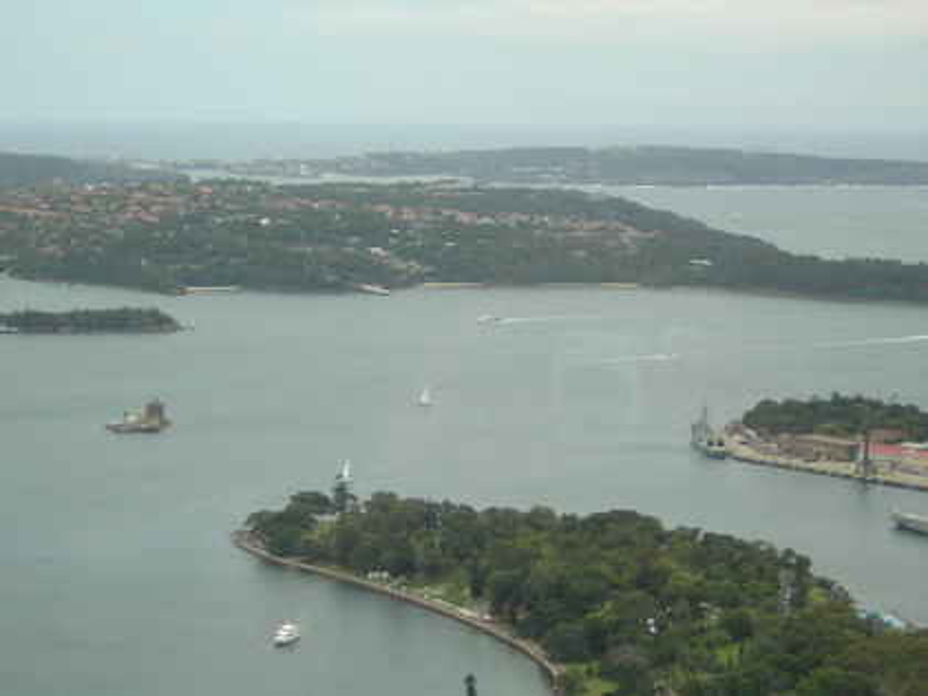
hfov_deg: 18.2
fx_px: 2895
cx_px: 464
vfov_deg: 13.7
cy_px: 348
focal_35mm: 108
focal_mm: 14.1
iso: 100
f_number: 4.7
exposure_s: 1/351
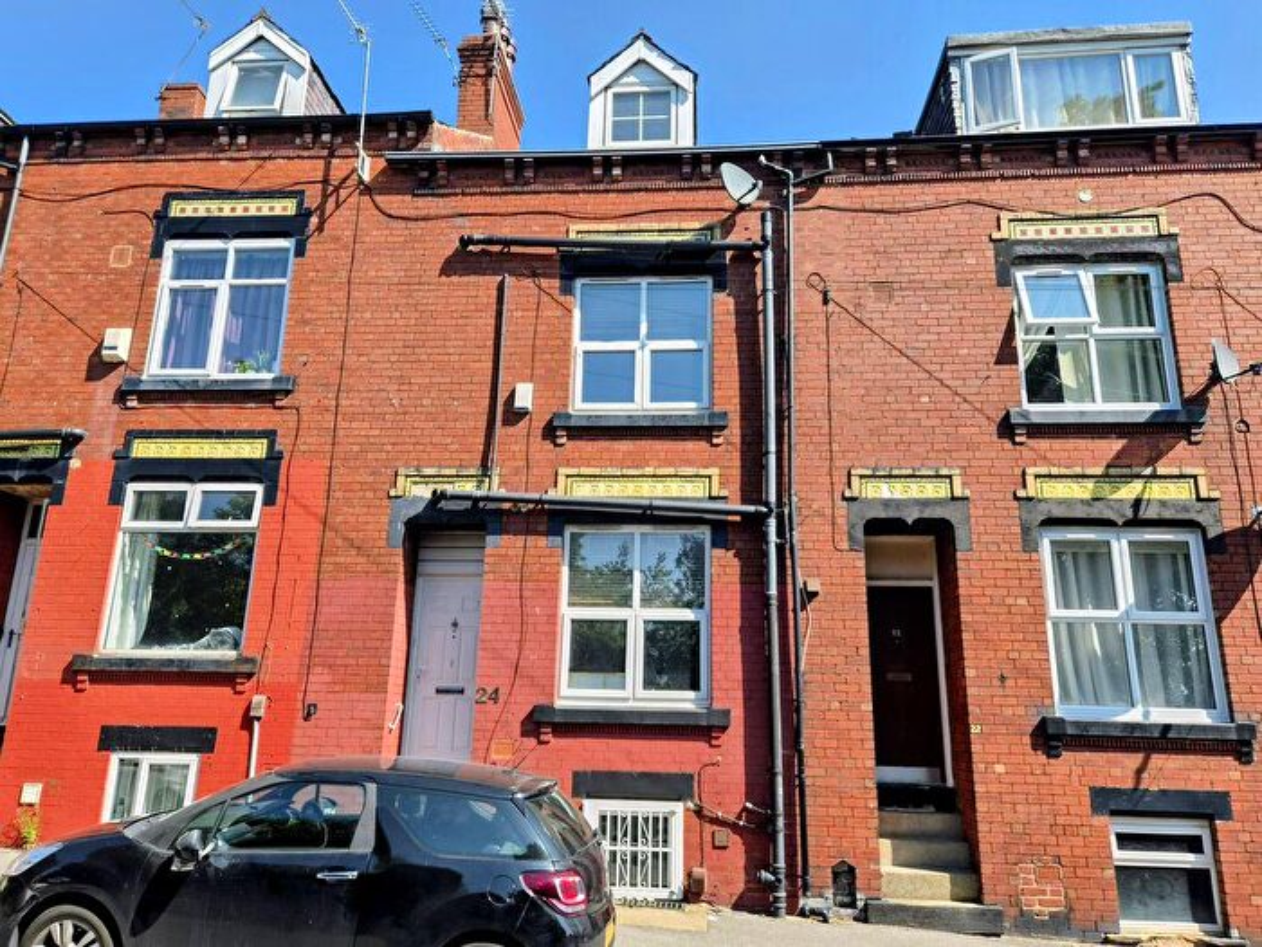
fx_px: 839
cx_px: 631
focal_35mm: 23
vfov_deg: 58.9
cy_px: 474
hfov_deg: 73.9
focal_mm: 5.4
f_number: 1.8
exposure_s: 1/1952
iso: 80
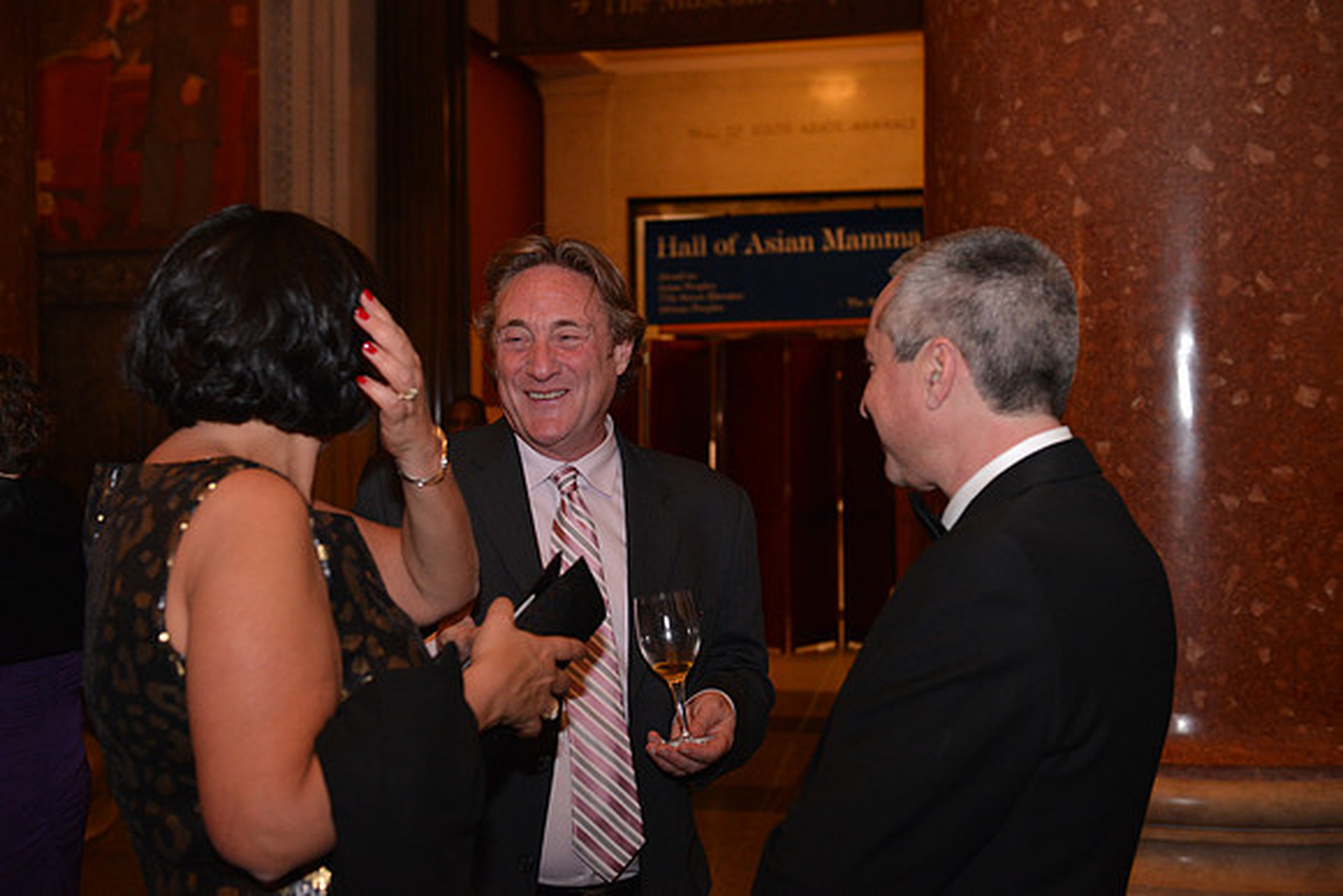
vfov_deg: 29.9
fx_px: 1679
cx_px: 672
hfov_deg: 43.6
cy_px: 448
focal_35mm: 45
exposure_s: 1/60
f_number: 3.5
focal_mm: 45
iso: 2000
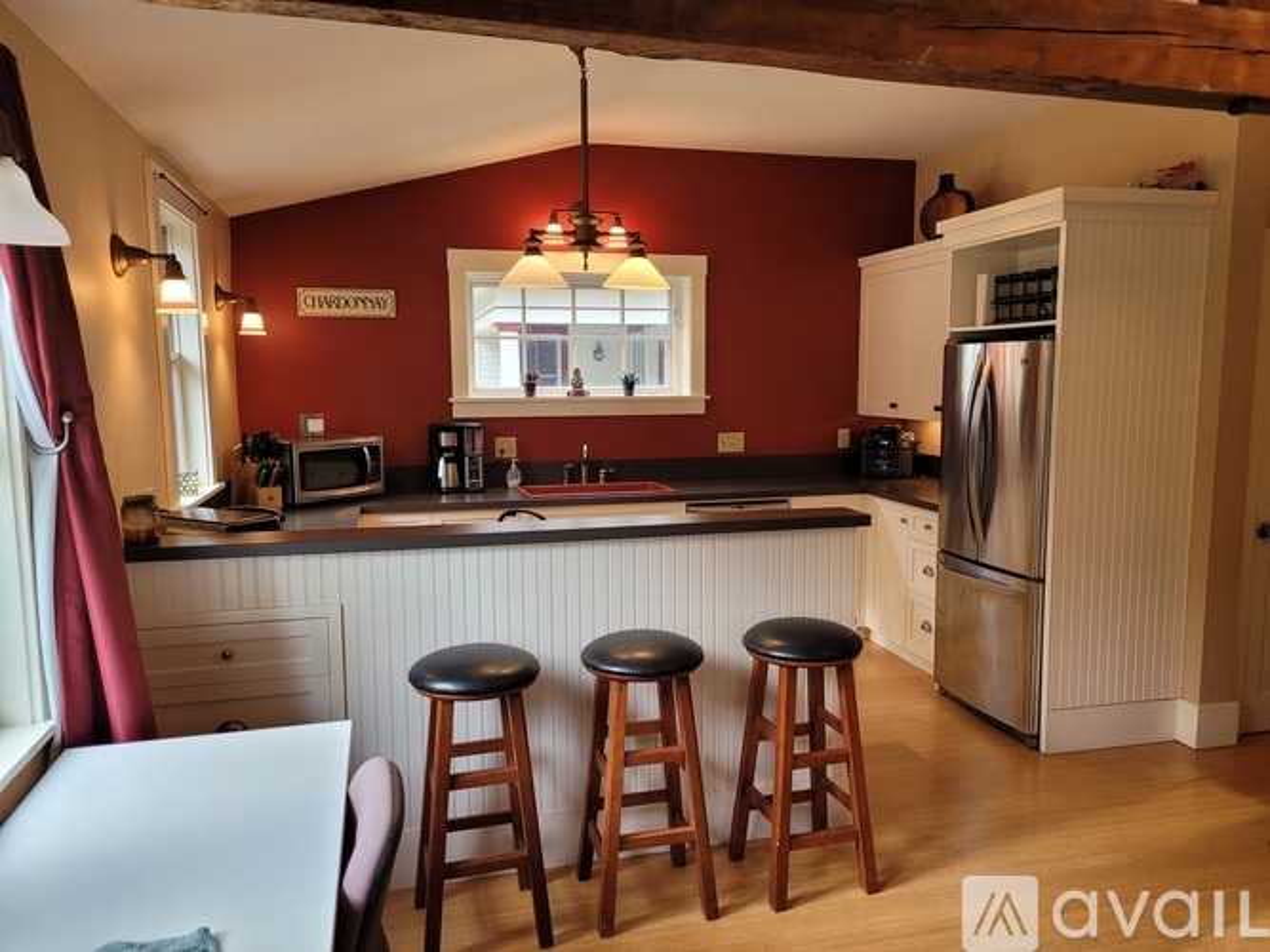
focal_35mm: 26
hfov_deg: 67.3
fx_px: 954
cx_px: 635
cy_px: 476
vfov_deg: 53.0
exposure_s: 1/120
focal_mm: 5.4
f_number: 1.8
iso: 100
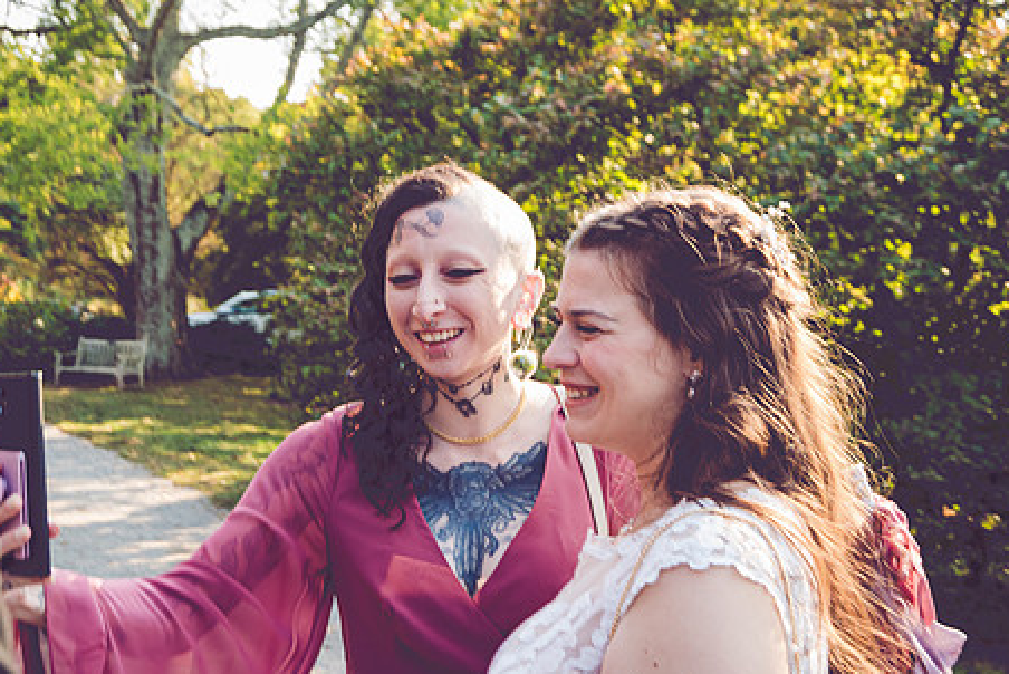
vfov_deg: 25.1
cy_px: 352
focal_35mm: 54
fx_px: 1514
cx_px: 417
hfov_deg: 36.7
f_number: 7.1
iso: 500
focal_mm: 42
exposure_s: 1/125
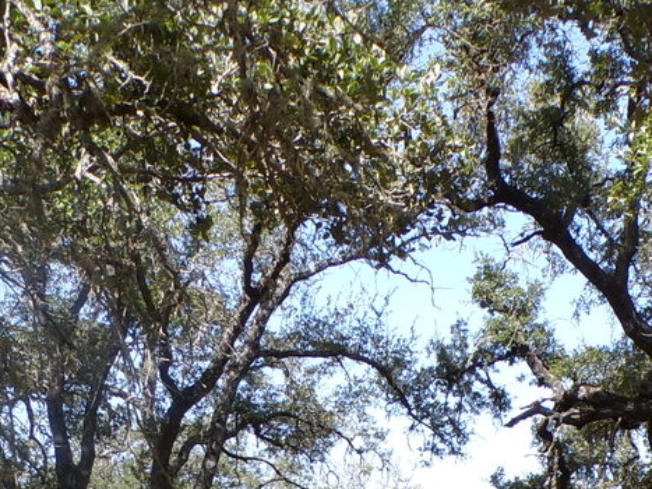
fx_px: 1393
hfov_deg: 26.0
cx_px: 479
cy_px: 711
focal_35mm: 74
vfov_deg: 18.0
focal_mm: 4.3
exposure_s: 1/210
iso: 100
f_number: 4.4
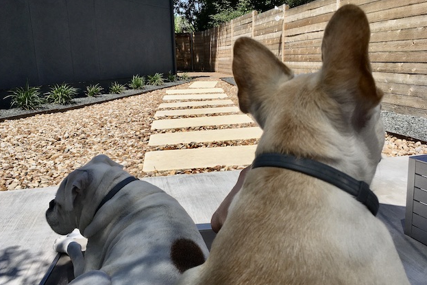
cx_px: 212
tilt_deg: -13.8
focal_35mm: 31
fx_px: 368
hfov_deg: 60.3
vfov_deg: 42.3
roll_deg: +1.7
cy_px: 140
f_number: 2.2
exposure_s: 1/2747
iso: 25
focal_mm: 4.15
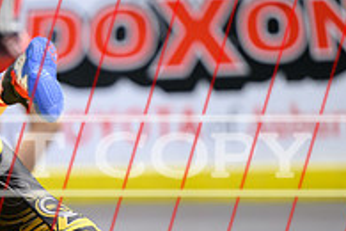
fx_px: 4863
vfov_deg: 2.7
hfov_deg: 4.1
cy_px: 168
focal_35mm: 506
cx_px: 32
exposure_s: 1/800
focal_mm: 170
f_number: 2.8
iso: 3200
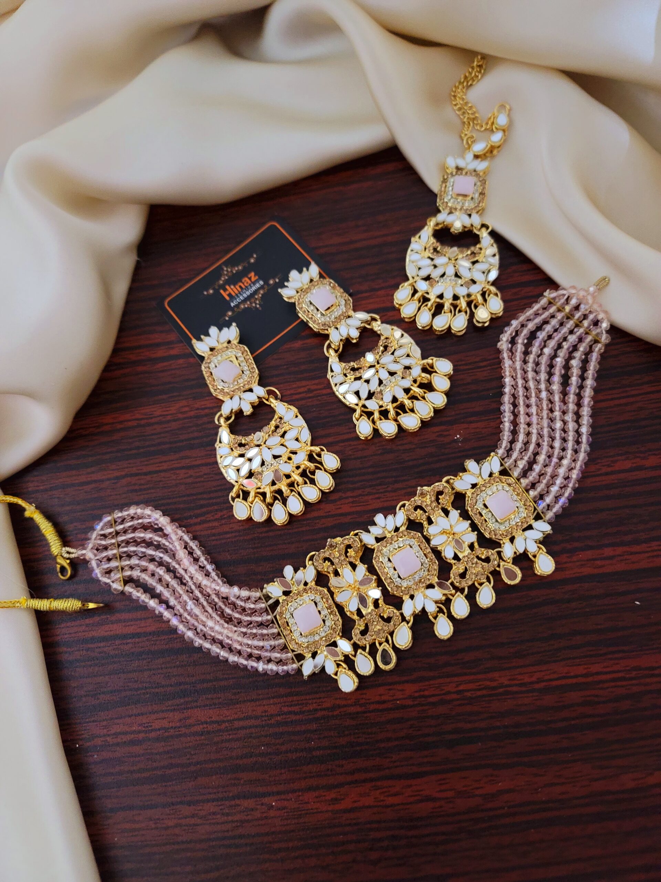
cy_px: 441
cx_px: 330
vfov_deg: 69.4
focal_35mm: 25
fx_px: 637
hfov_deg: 54.9
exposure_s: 1/25
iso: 1250
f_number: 1.8
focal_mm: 7
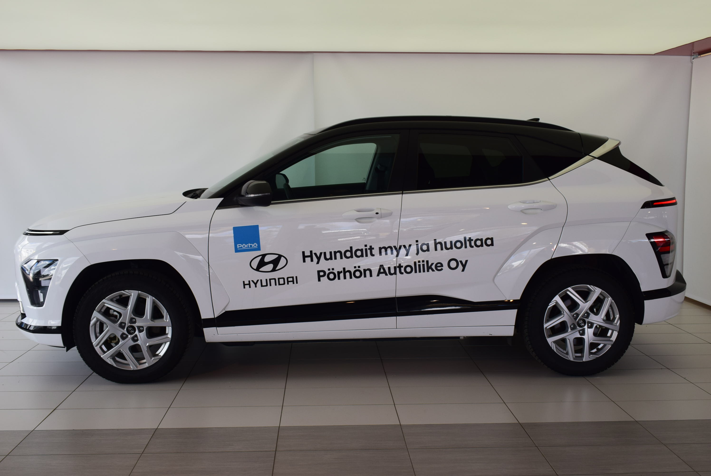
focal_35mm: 36
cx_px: 356
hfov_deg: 53.1
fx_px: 712
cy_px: 238
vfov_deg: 36.9
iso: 400
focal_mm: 24
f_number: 9
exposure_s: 1/100
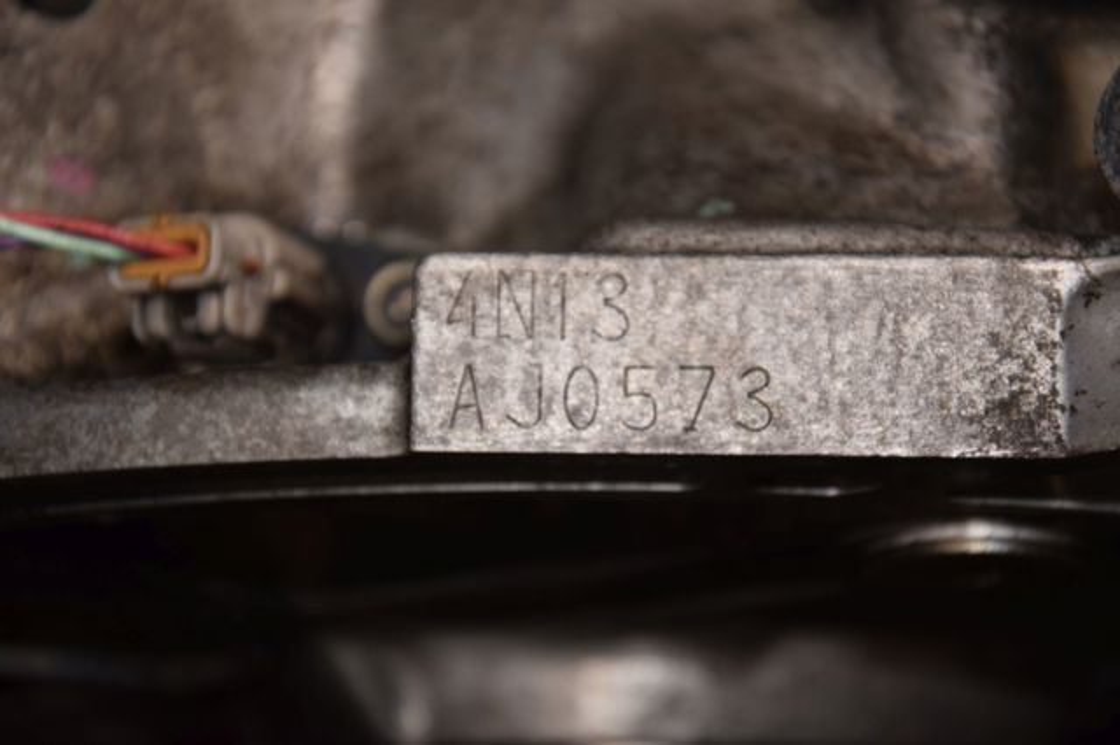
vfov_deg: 8.7
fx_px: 4897
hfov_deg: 13.0
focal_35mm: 158
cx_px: 560
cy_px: 372
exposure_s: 1/60
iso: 800
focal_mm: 105
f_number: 5.6
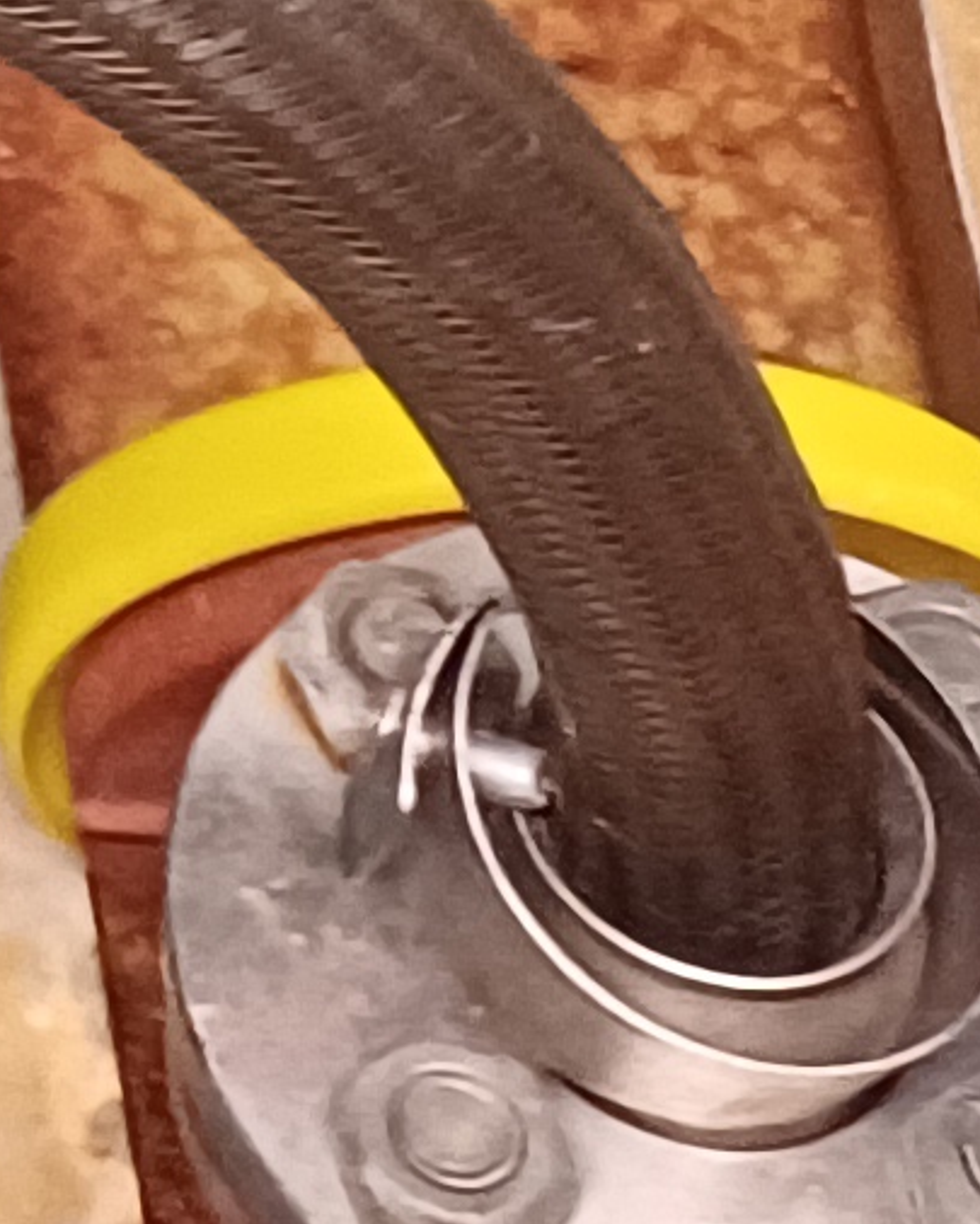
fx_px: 6995
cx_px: -2780
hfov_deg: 6.6
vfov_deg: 9.0
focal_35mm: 193
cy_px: -1756
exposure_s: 1/25
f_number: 1.8
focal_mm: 4.65
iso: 500
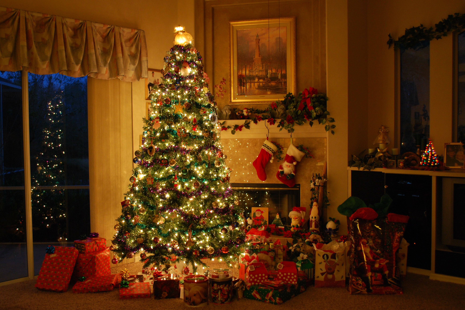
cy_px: 155
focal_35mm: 33
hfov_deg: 57.2
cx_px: 232
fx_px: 426
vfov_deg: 40.0
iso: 400
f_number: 4
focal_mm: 22
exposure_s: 1/3
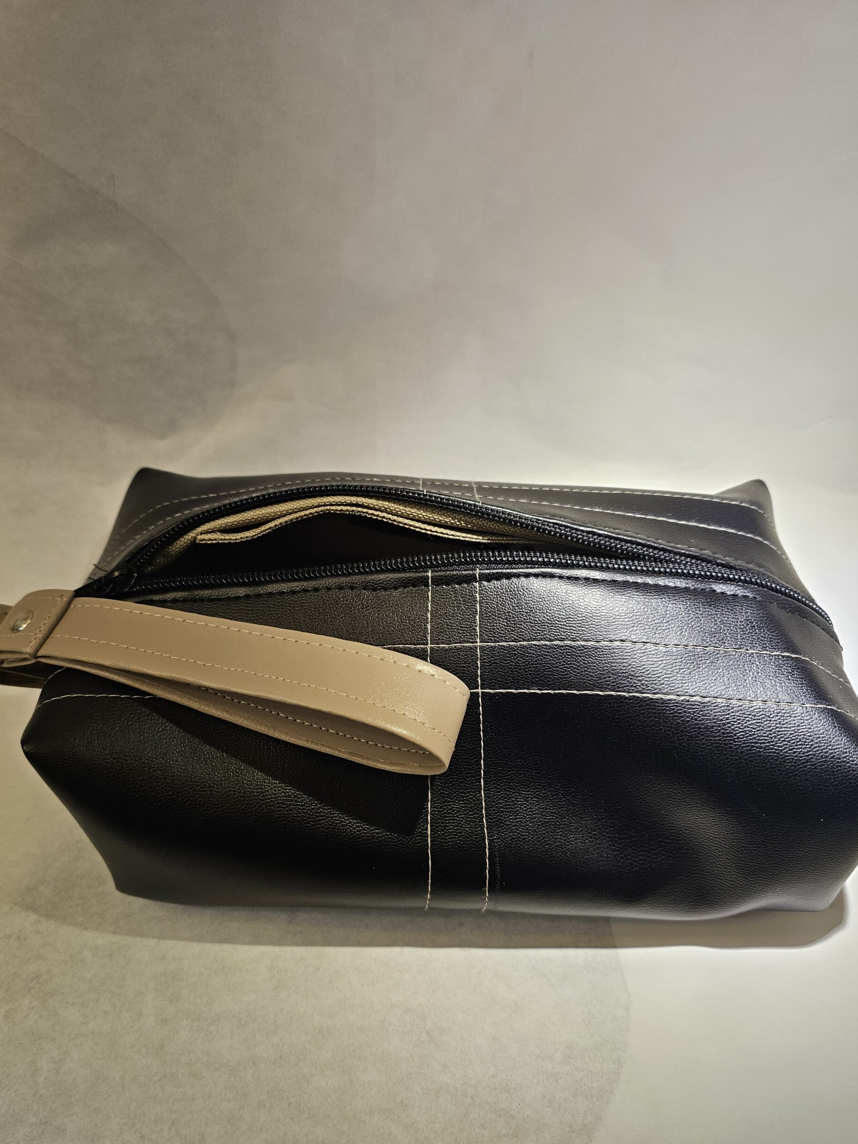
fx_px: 793
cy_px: 581
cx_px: 423
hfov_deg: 56.8
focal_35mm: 24
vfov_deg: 71.6
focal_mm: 6.3
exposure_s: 1/120
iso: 250
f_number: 1.7
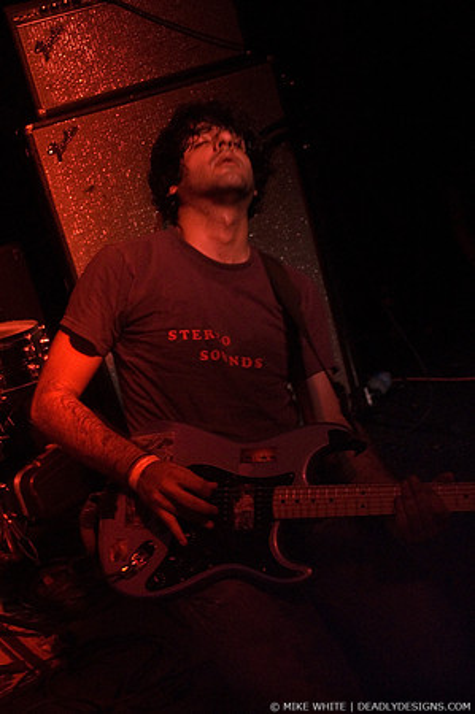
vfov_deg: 37.9
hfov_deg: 25.7
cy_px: 357
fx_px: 1041
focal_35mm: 52
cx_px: 238
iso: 1600
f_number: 2.8
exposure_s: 1/15
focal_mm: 35
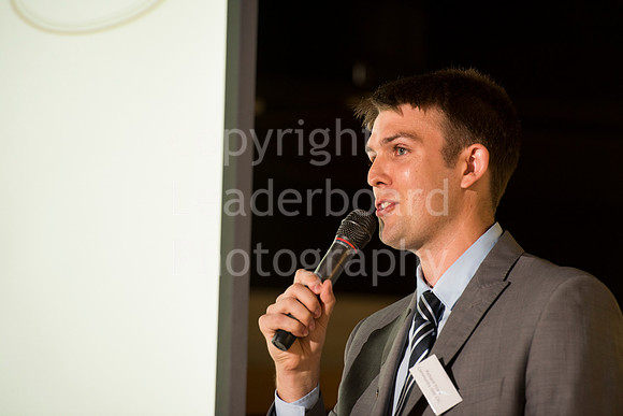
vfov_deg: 6.9
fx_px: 3462
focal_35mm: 200
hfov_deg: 10.3
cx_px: 312
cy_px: 208
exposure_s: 1/200
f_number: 4
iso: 1250
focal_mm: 200
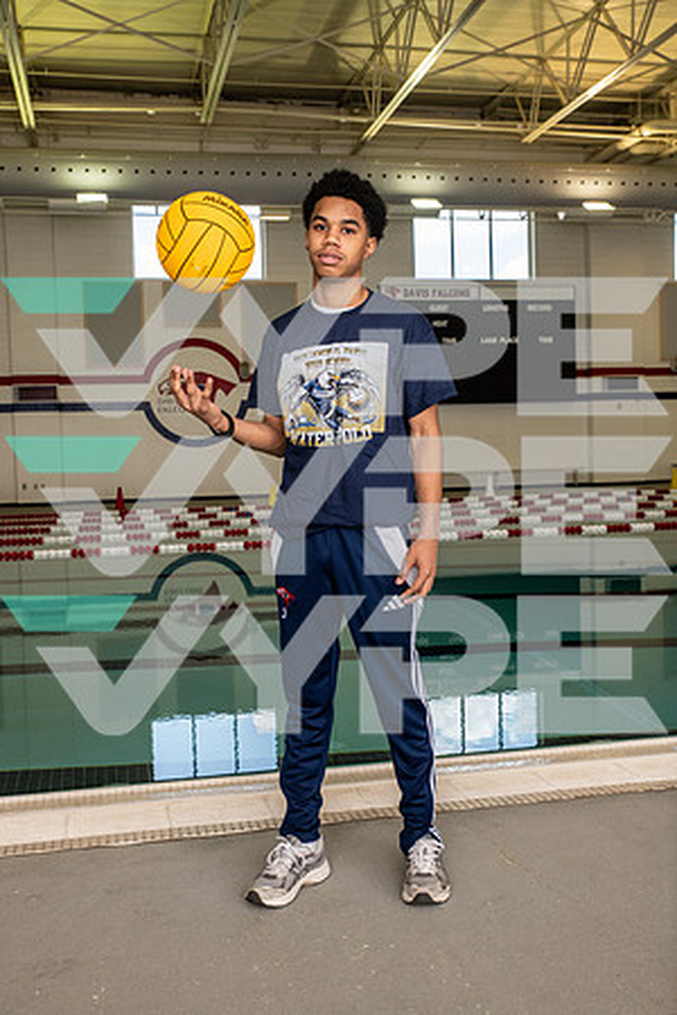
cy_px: 508
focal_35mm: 40
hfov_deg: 33.4
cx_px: 338
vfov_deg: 48.5
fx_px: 1128
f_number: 7.1
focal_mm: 40
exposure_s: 1/250
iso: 640
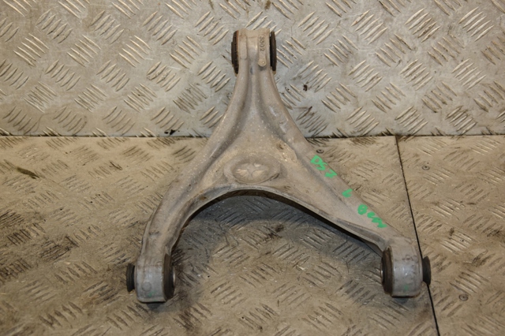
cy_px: 168
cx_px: 252
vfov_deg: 21.5
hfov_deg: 31.9
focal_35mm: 63
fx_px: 883
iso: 800
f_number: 5
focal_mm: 42
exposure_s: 1/200
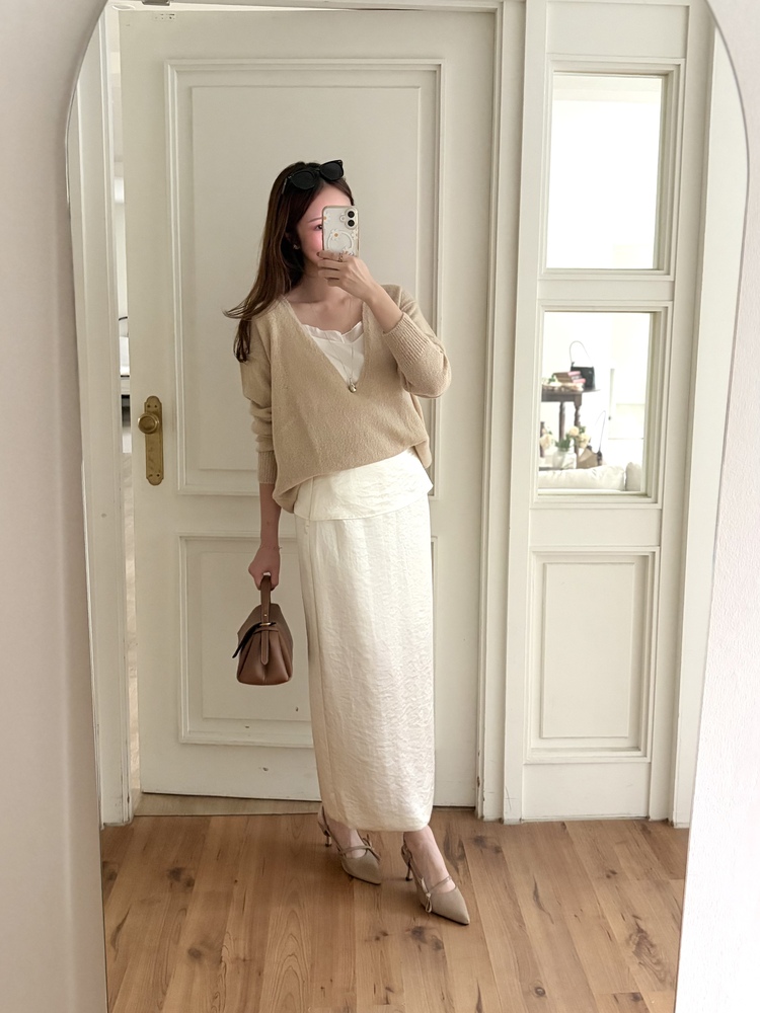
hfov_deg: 53.1
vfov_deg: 67.3
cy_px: 506
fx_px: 761
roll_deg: -2.4
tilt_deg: -16.7
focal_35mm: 26
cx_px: 380
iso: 500
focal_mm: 5.96
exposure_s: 1/54
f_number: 1.6
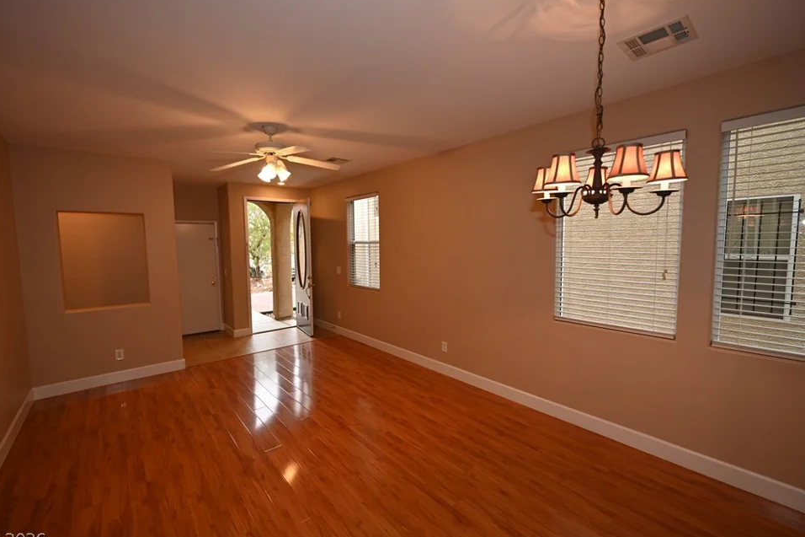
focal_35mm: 15
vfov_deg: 77.3
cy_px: 264
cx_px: 394
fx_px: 335
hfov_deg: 100.4
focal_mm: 14
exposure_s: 1/60
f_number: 4
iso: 250
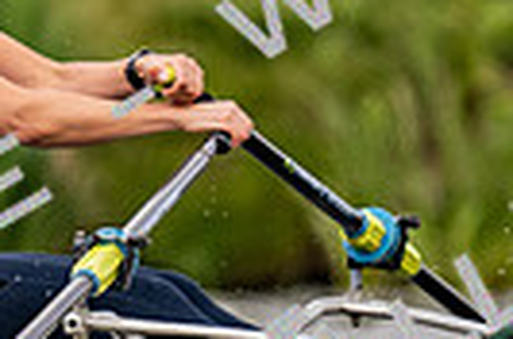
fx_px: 55883
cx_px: -66
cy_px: 123
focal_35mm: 3931
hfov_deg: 0.5
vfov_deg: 0.3
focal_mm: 600
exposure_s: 1/2500
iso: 500
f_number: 4
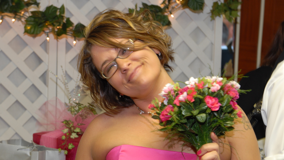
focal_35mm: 79
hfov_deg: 26.8
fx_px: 595
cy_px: 90
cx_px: 142
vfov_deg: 15.3
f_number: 4.5
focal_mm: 50
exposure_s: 1/15
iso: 250
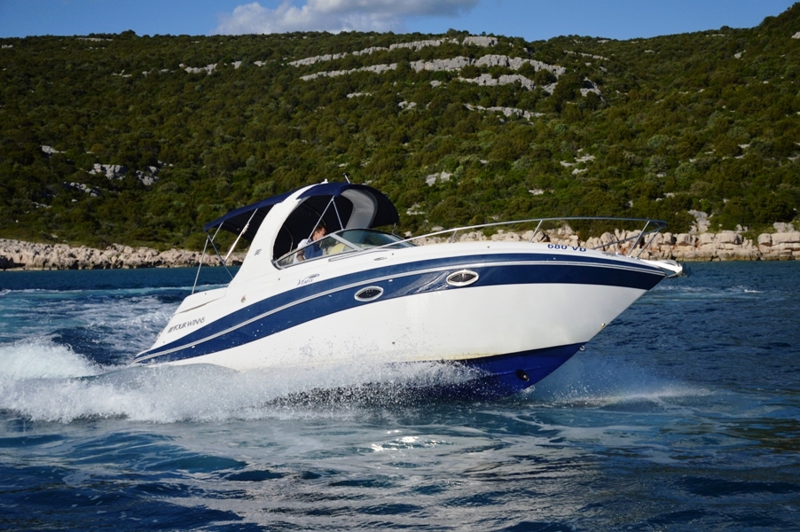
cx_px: 400
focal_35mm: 57
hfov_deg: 35.1
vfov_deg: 23.7
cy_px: 266
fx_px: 1266
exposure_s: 1/4000
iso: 160
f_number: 4.2
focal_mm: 38
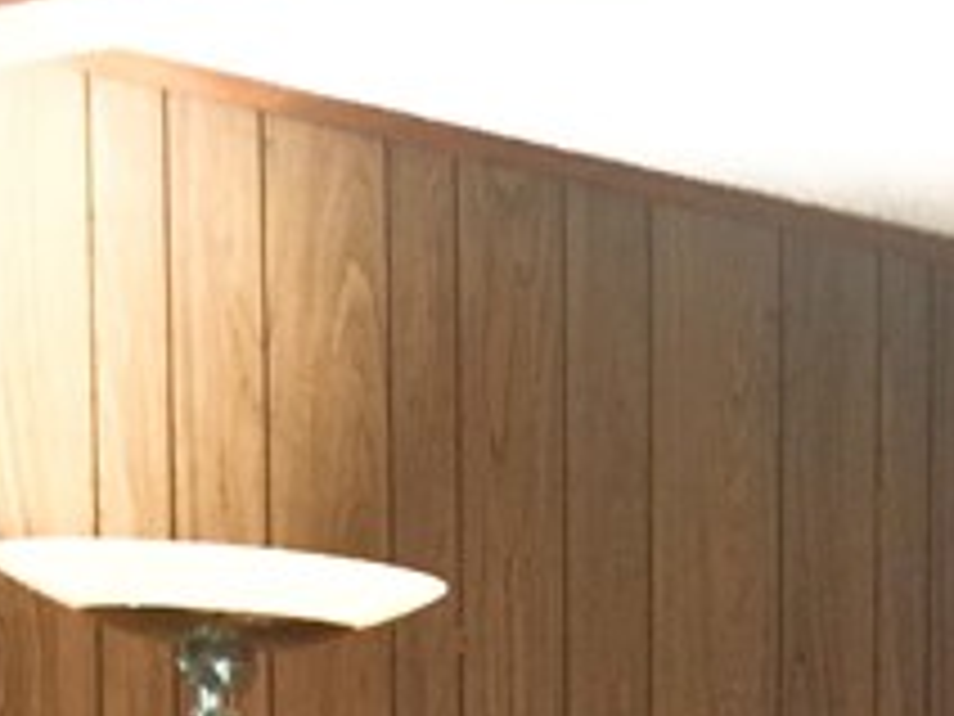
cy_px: 1446
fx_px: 3858
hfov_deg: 13.4
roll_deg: -1.6
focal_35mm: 140
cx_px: 1368
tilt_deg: -6.5
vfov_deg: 9.8
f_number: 2.2
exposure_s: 1/4
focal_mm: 4.15
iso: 64
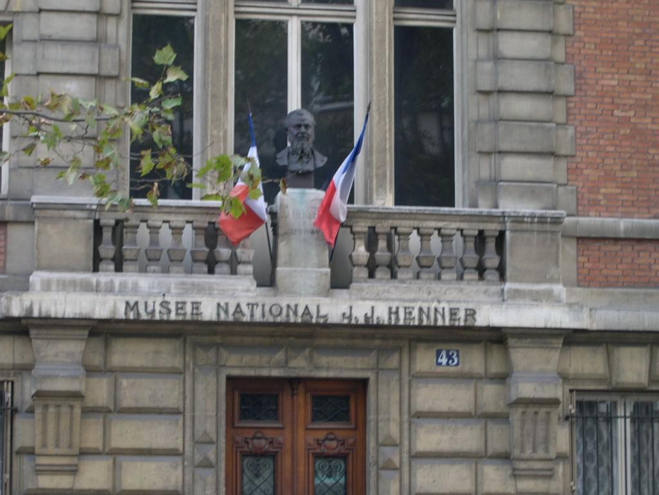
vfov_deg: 13.0
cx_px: 330
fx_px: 2170
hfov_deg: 17.3
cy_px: 248
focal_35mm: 114
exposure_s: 1/30
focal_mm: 24
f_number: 4.9
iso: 160
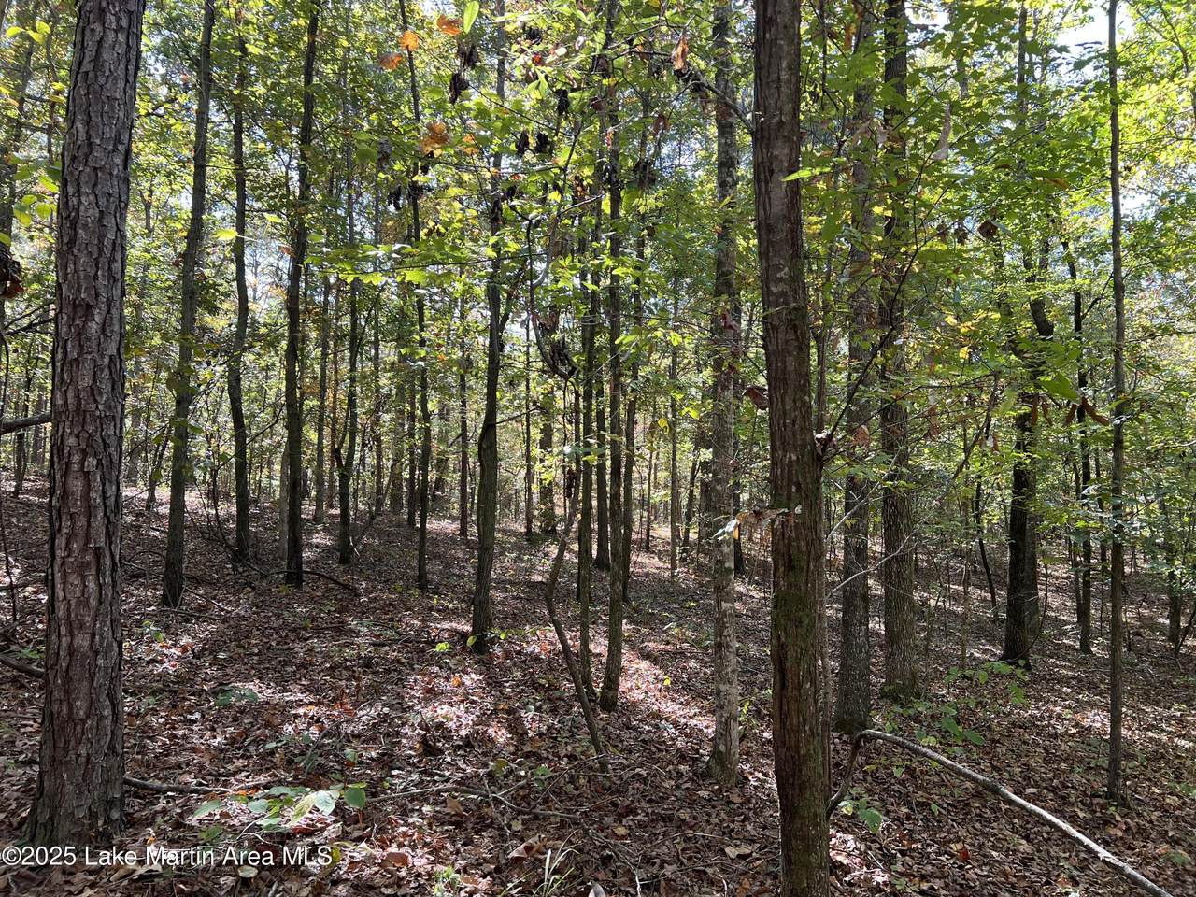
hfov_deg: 67.3
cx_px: 598
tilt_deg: +3.4
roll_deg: -0.8
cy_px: 448
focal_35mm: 26
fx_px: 898
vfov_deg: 53.1
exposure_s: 1/121
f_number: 1.5
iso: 40
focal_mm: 5.7
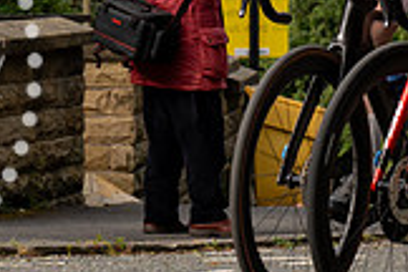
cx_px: 474
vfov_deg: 3.8
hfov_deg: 5.7
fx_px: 4068
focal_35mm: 359
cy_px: -12
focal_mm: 70
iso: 400
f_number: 6.3
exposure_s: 1/640
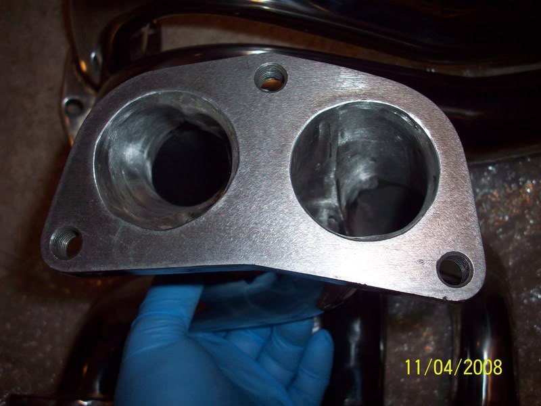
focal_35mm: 37
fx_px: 578
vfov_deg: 38.7
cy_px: 203
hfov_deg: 50.1
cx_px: 270
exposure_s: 1/64
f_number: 2.8
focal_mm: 6.2
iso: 80
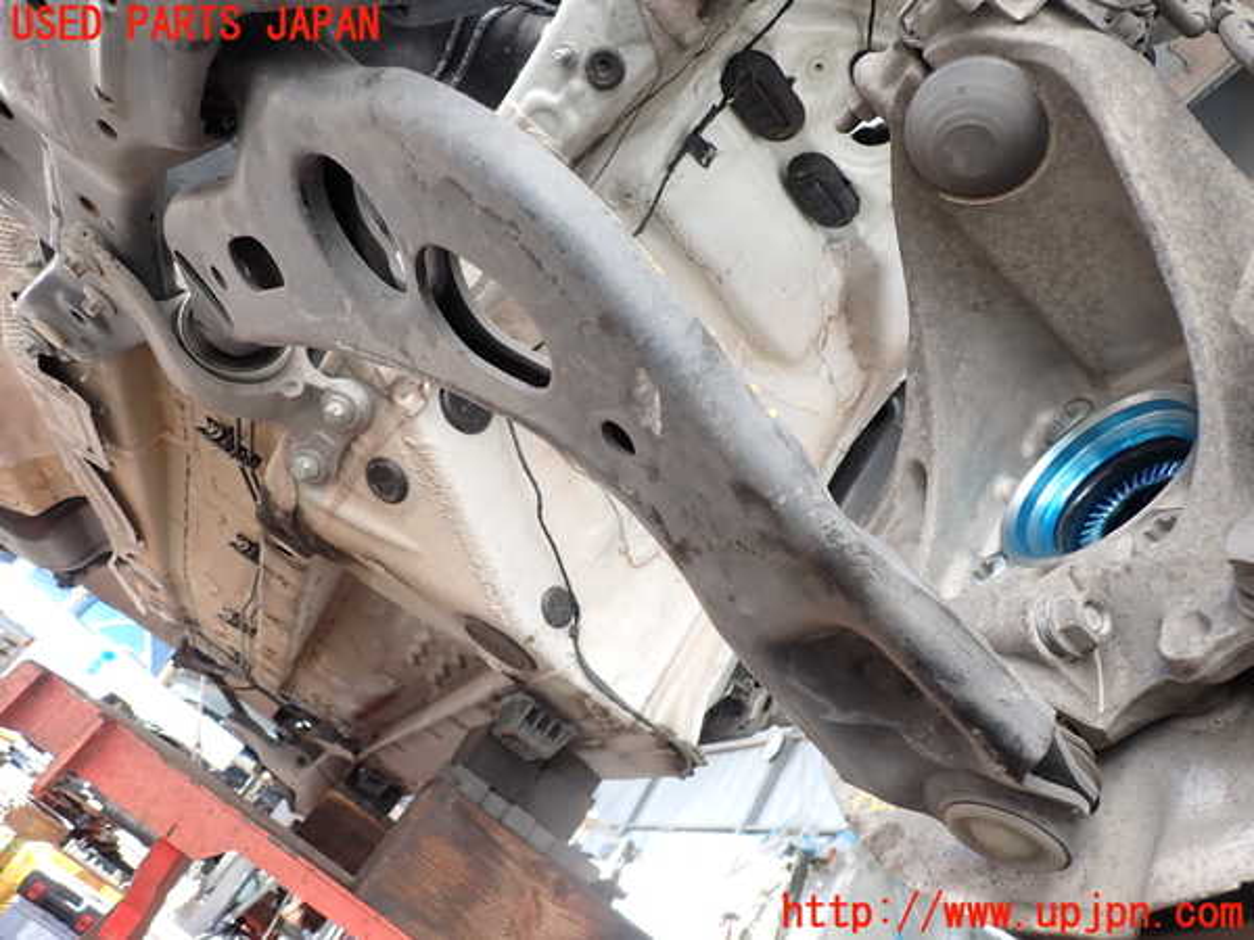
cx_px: 627
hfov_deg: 69.4
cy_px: 470
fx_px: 906
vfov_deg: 54.9
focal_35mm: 25
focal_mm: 4.5
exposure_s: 1/80
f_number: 2.8
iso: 100
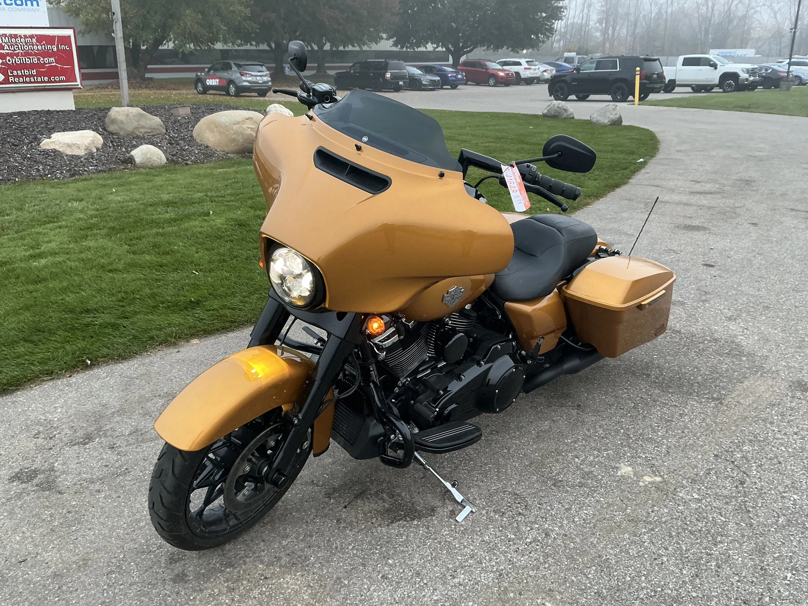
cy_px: 302
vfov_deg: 48.2
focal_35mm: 29
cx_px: 395
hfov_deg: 61.7
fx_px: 677
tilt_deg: -18.4
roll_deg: +0.6
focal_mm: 3
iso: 64
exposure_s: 1/77
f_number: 1.8
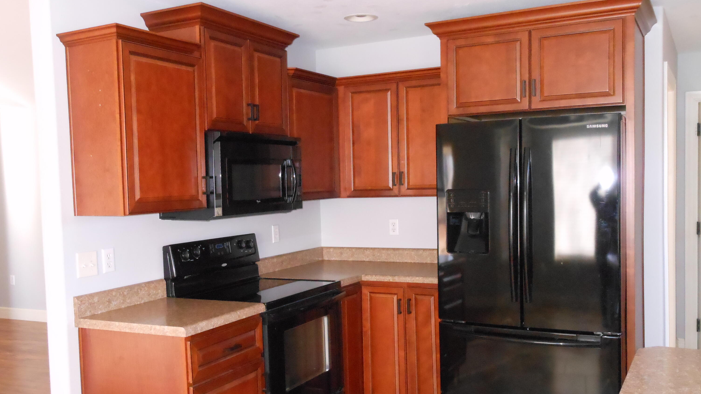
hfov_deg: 55.3
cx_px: 350
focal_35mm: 36
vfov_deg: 32.8
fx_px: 669
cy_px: 225
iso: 800
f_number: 4
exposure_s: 1/25
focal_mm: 5.9
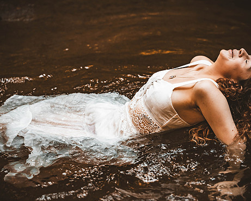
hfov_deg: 14.8
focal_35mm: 130
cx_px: 123
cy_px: 105
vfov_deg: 11.9
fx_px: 966
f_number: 2.8
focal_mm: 110
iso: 1000
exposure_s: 1/400
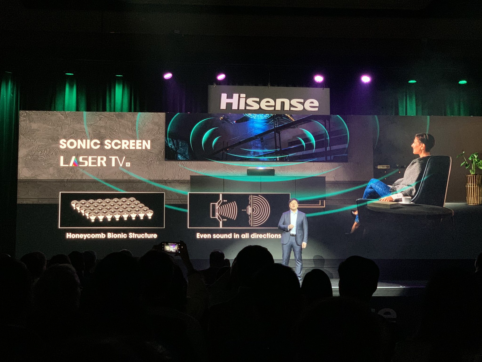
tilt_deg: +6.2
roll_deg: +0.0
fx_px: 724
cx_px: 241
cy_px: 181
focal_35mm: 52
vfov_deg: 28.0
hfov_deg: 36.8
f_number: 2.4
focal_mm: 6
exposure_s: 1/41
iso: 400
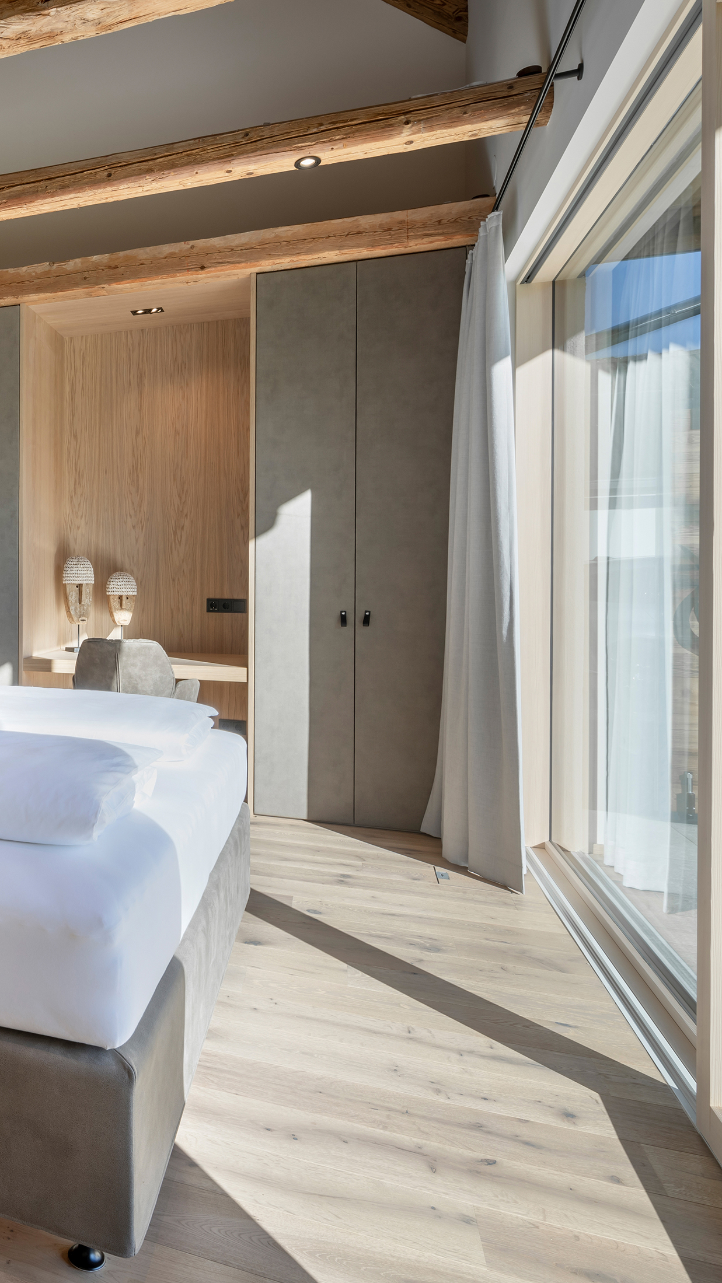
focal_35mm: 27
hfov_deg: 35.2
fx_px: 919
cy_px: 600
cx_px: -114
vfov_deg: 69.8
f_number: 13
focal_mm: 16
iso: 80
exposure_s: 1/25
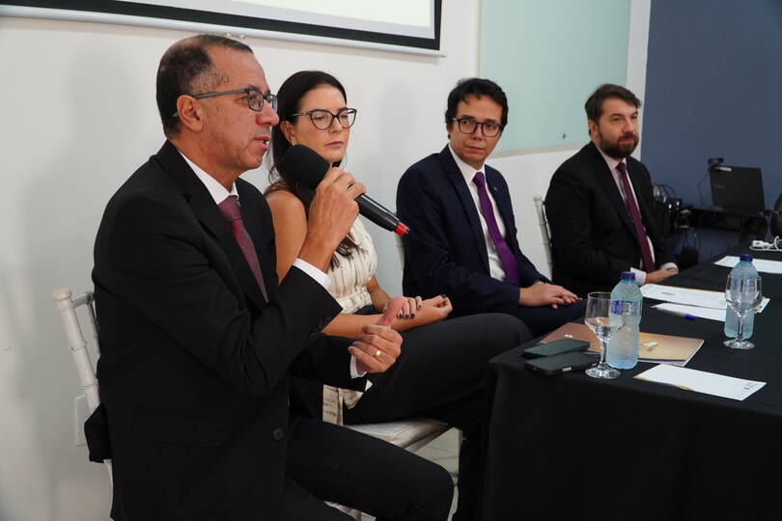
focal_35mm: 38
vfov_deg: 35.5
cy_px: 260
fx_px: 815
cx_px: 391
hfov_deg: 51.3
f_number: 4
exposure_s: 1/200
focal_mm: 25
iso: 1600
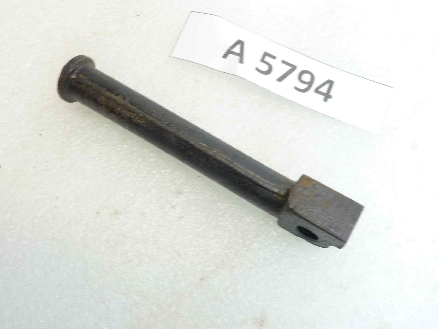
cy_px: 164
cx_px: 220
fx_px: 482
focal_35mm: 38
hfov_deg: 49.0
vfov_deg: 37.7
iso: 80
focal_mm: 4.4
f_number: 3.3
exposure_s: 1/13
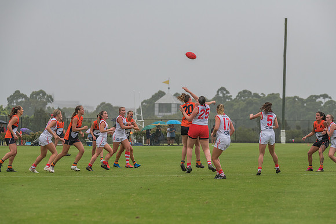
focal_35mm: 220
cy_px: 112
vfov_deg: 6.2
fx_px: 2054
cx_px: 168
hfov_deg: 9.4
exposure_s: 1/2000
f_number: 7.1
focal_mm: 220
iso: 800
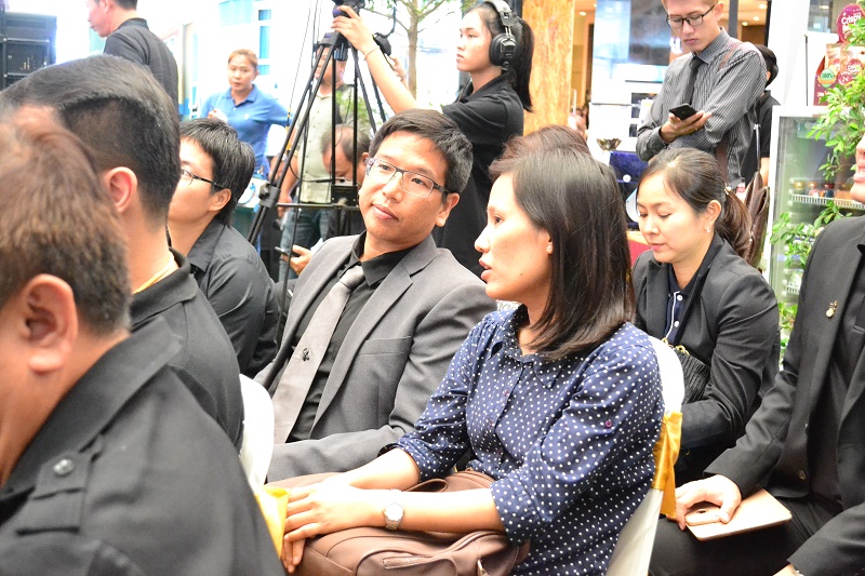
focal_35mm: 52
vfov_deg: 25.7
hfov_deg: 37.9
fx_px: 1261
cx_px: 432
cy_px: 288
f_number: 5
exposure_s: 1/60
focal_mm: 35
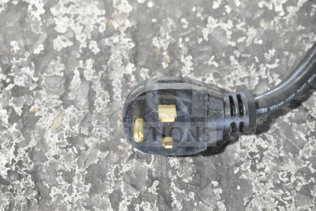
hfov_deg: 24.6
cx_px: 158
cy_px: 106
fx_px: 724
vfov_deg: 16.6
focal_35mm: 82
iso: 7200
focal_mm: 55
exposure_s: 1/100
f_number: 5.6
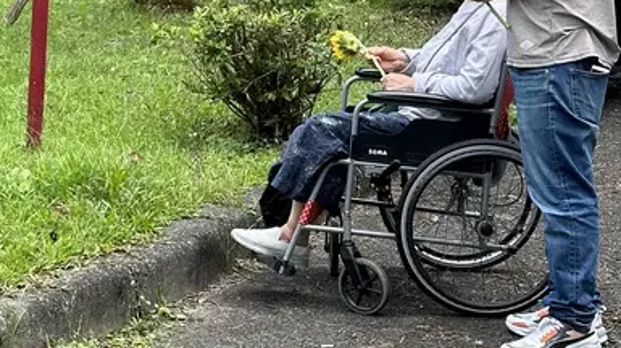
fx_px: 2254
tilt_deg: +1.1
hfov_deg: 15.5
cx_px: 31
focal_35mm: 137
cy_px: -126
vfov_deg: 8.7
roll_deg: -3.7
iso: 64
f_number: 1.8
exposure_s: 1/1009
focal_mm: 6.9
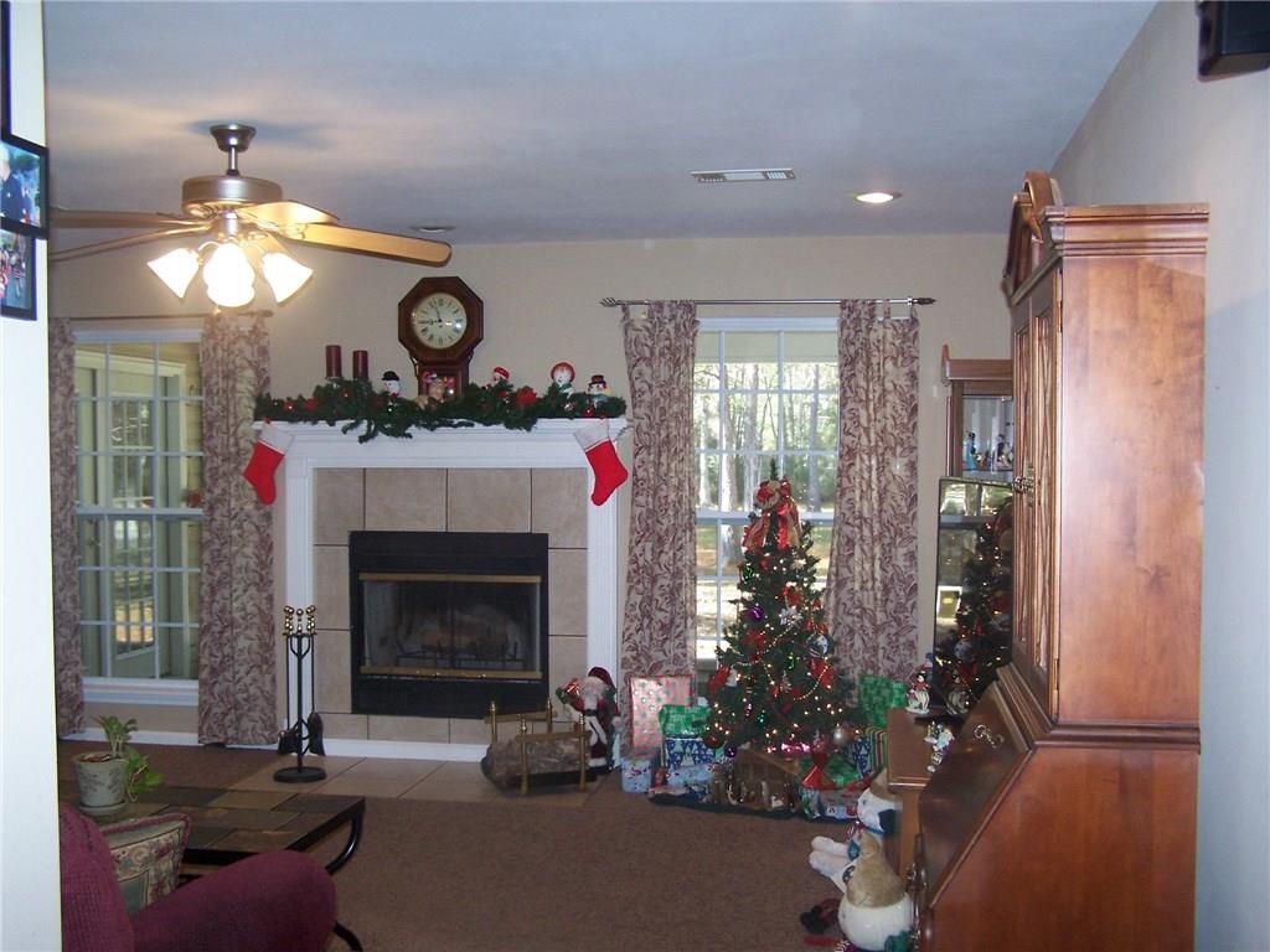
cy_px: 476
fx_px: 1394
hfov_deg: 49.0
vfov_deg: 37.7
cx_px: 635
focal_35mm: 38
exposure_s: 1/60
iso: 140
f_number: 2.8
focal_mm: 6.3
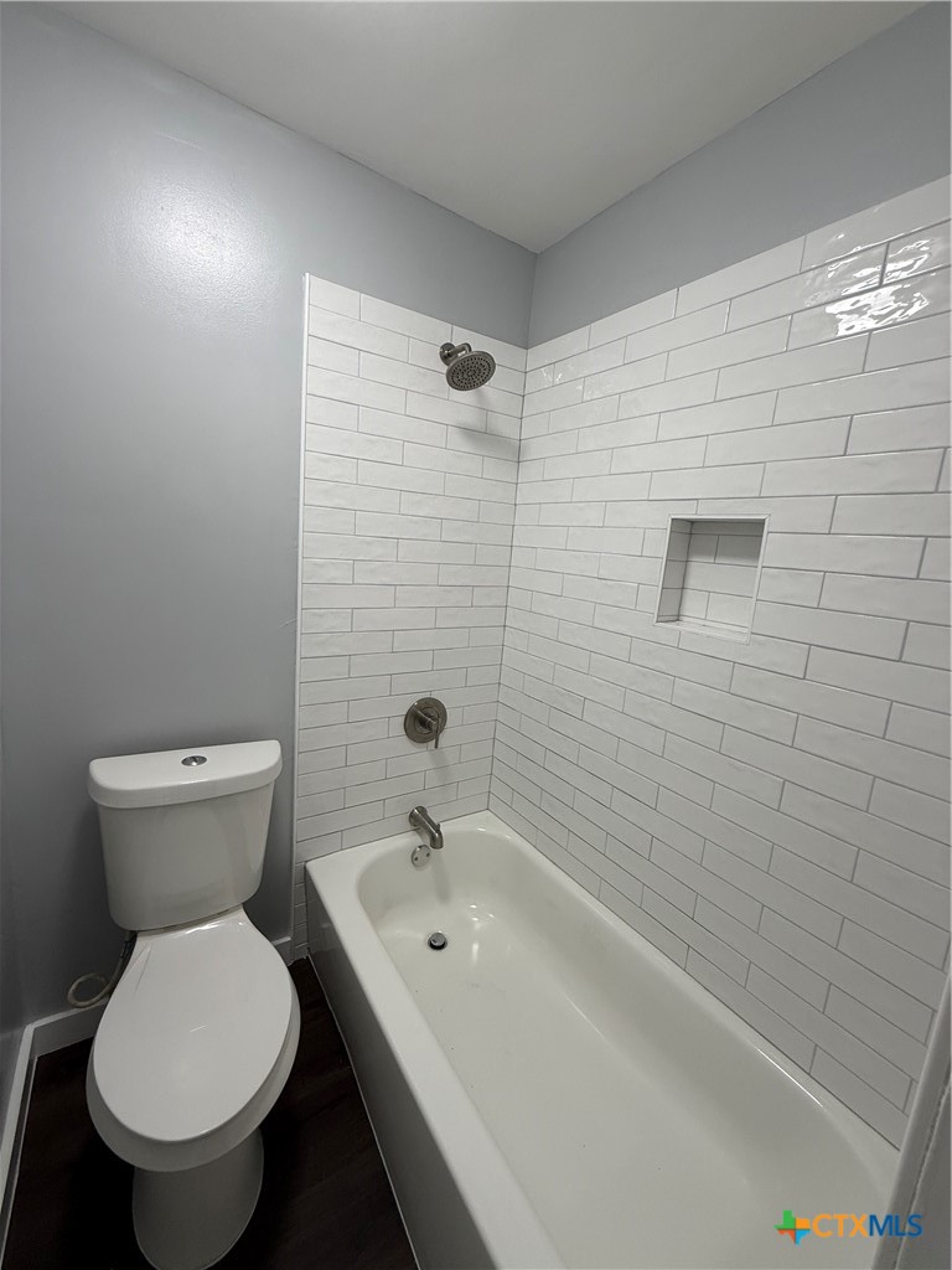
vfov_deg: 102.1
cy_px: 635
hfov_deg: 85.7
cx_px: 476
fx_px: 513
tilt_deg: -10.3
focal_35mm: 14
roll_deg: -4.6
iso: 160
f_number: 2.2
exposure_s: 1/120
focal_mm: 2.22
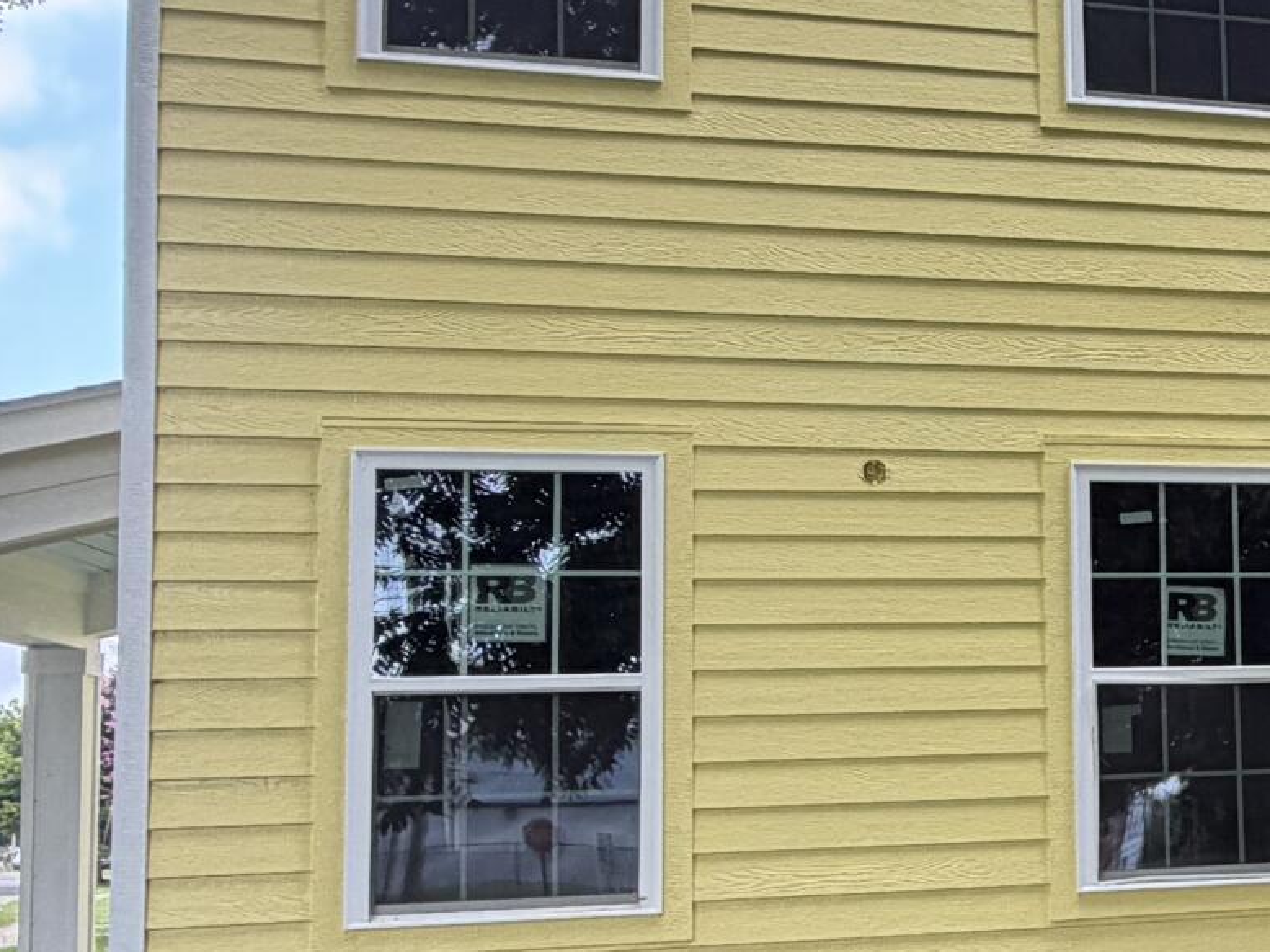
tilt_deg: +4.7
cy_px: 606
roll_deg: +2.1
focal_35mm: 54
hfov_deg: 30.2
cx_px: 1530
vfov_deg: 26.9
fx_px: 1981
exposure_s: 1/159
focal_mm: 2.22
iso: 40
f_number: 2.2
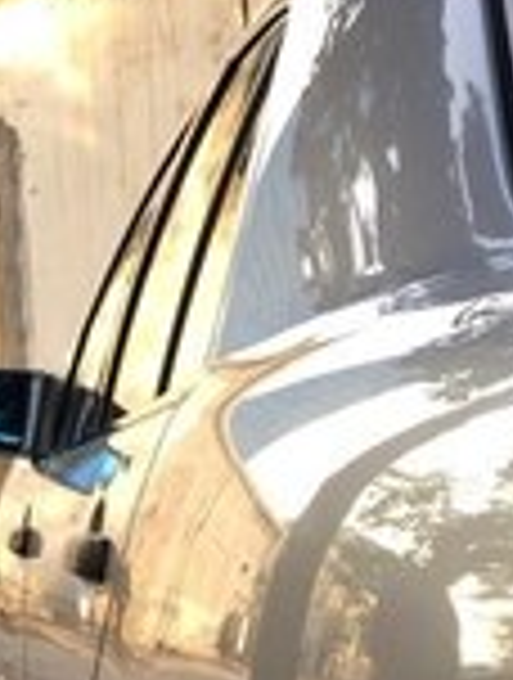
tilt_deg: -16.3
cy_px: 1054
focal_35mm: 95
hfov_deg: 15.3
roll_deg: -1.0
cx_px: 518
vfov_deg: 18.1
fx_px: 1869
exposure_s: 1/127
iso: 32
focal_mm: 4.15
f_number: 2.2
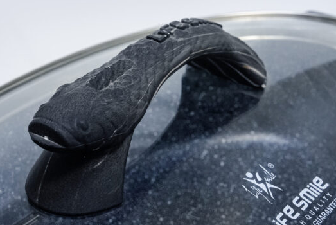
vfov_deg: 15.7
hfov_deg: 23.3
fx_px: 813
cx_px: 141
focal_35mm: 87
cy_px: 81
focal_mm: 65
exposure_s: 1/125
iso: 6400
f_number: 14
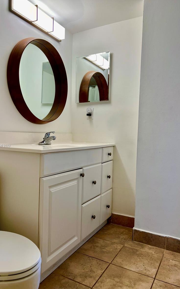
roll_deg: -1.3
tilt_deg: -3.3
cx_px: 75
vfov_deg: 66.5
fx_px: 220
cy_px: 146
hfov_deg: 44.4
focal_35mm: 28
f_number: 1.5
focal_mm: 5.7
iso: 50
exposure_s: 1/120
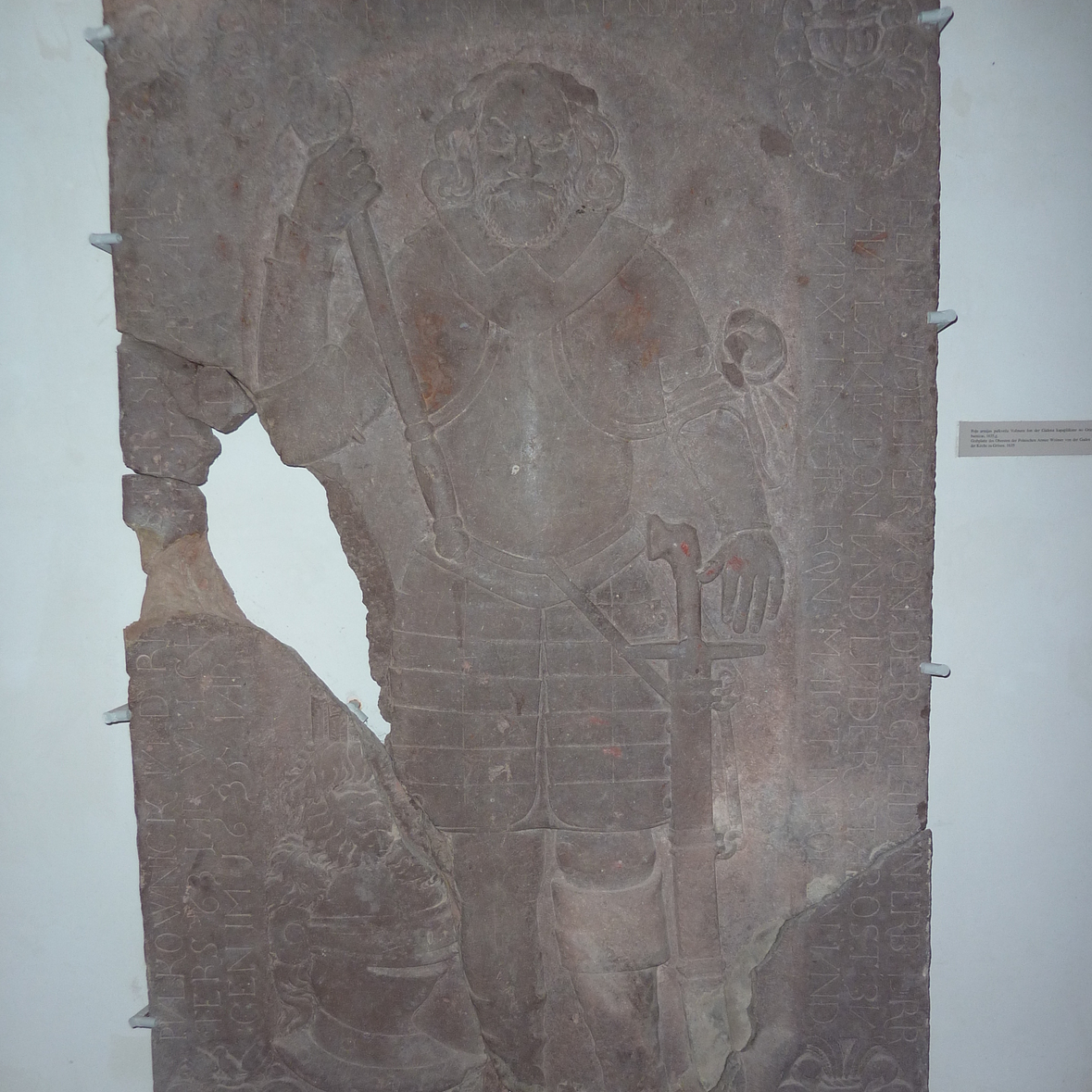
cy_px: 633
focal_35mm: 30
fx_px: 1071
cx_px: 538
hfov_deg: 54.0
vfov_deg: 53.8
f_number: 3.3
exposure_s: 1/30
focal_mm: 4.1
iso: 125
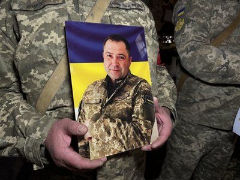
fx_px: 166
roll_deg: -1.9
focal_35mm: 24
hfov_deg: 71.6
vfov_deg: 56.8
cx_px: 120
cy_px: 90
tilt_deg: -15.8
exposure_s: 1/100
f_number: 1.78
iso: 200
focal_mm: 6.76
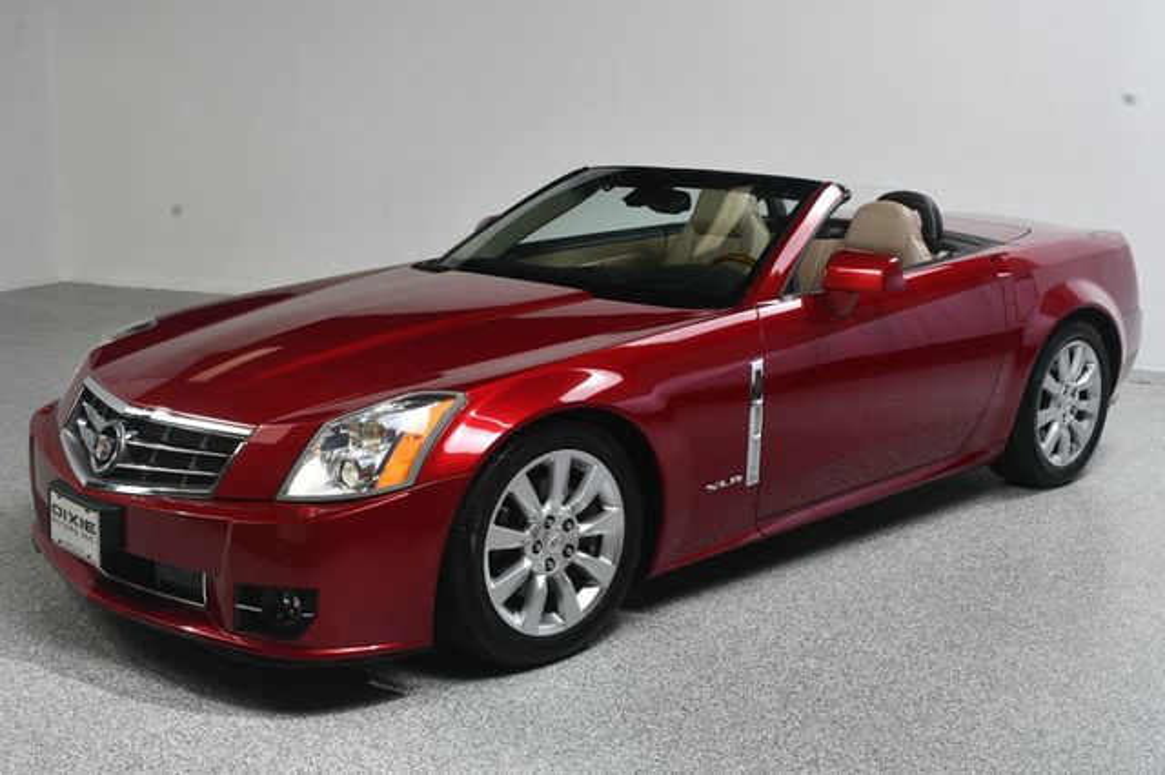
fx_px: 1294
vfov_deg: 33.4
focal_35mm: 40
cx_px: 582
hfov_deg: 48.5
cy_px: 388
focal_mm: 27
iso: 100
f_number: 13
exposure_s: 1/160
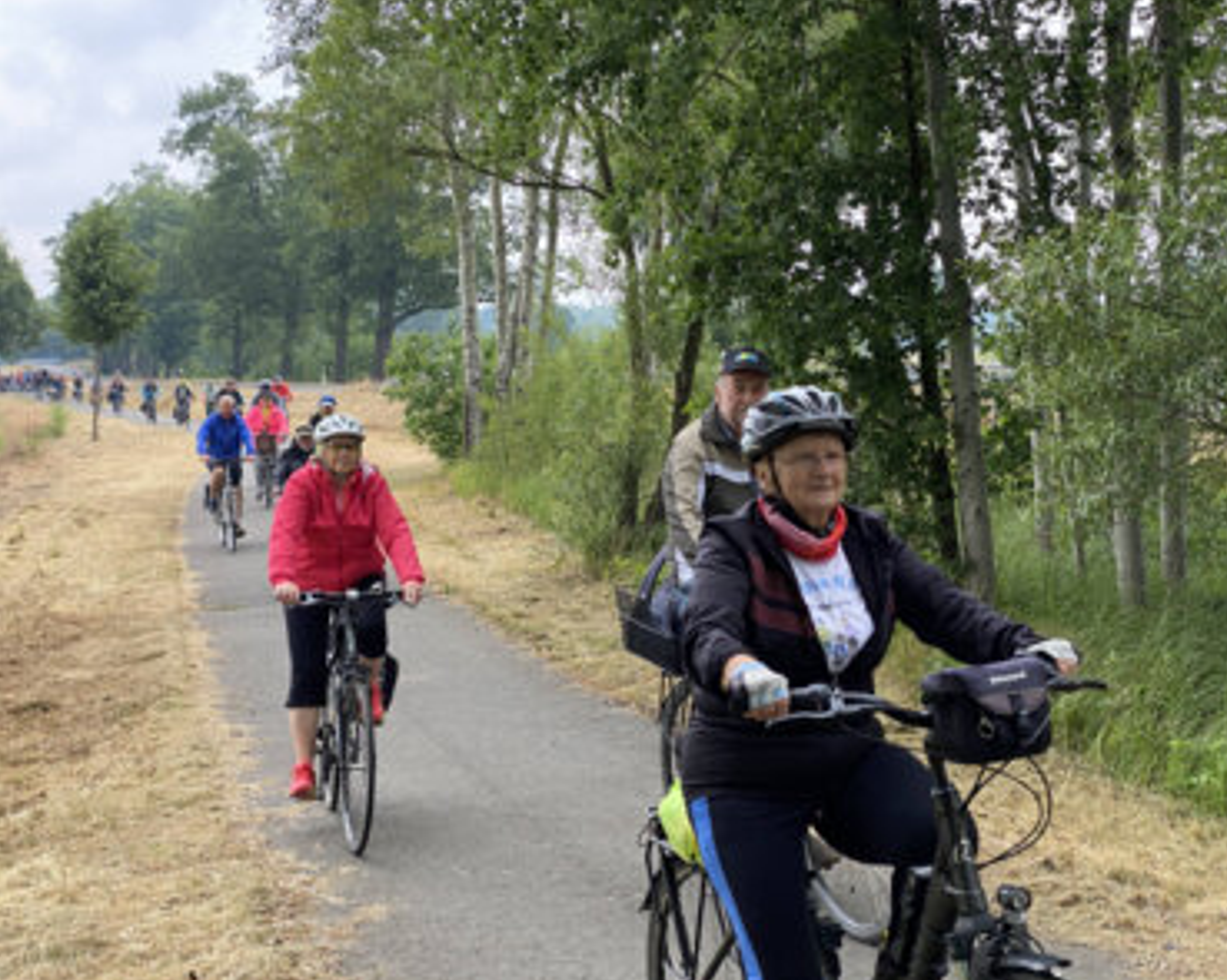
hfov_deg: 34.1
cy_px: 492
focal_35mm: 55
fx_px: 1997
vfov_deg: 27.6
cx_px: 662
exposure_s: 1/231
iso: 20
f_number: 2
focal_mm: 6
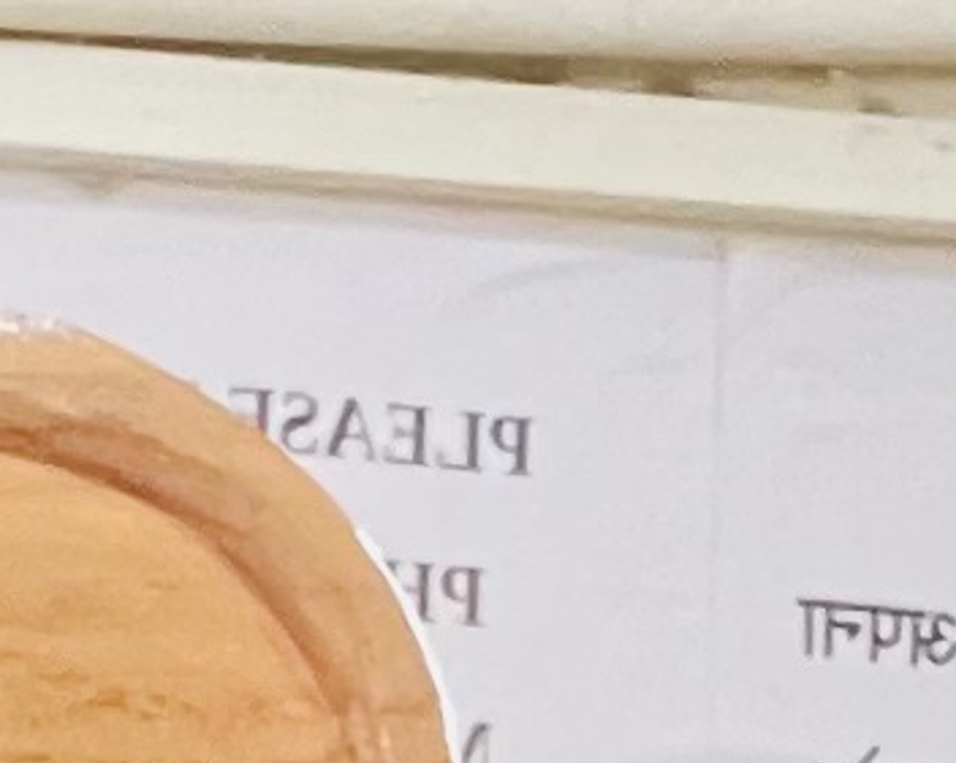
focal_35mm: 257
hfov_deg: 7.4
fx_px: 7265
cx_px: -429
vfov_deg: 5.4
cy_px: 2780
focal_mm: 2.71
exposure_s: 1/50
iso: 320
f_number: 2.2
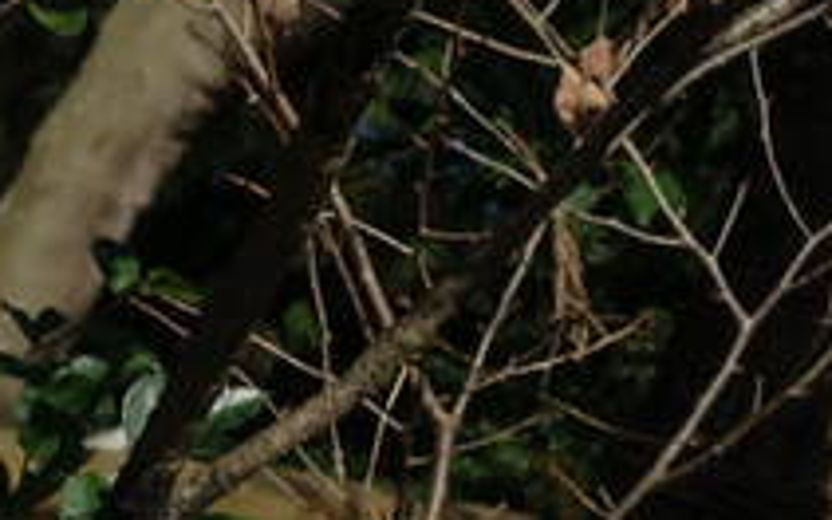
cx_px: -1080
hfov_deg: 10.3
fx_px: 4083
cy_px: 1075
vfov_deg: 7.0
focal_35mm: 180
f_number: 4
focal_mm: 11.45
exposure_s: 1/250
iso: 125
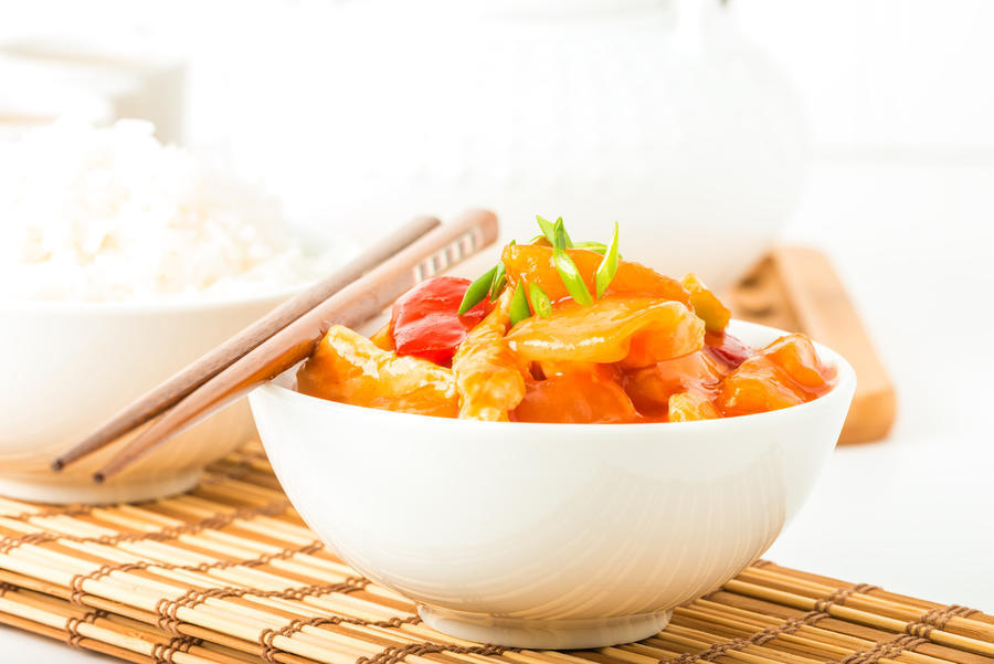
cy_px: 332
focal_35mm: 150
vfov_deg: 9.2
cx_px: 497
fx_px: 4143
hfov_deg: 13.7
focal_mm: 150
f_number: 16
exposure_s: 1/320
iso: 250
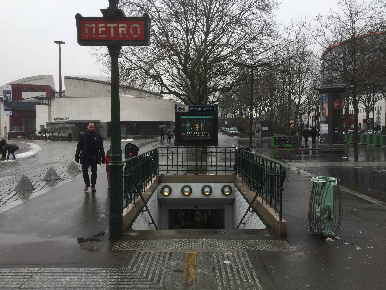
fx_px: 323
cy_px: 145
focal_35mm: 29
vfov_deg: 48.2
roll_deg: +0.8
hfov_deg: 61.7
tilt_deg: -2.2
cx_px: 193
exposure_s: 1/638
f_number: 2.2
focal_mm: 4.15
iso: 32
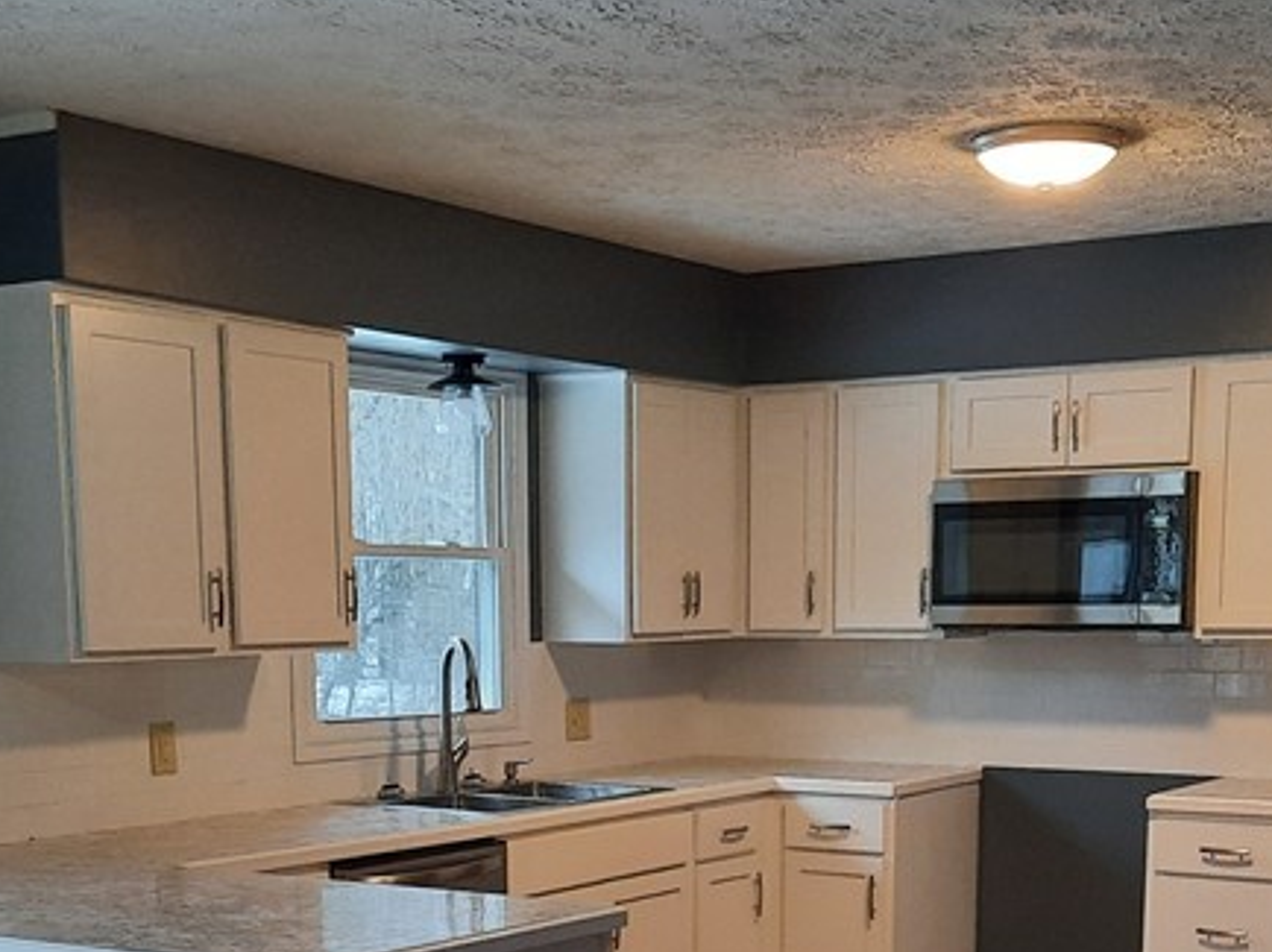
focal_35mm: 59
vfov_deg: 23.8
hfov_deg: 32.7
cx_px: 657
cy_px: 946
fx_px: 2167
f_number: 2
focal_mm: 4.6
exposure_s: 1/60
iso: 250
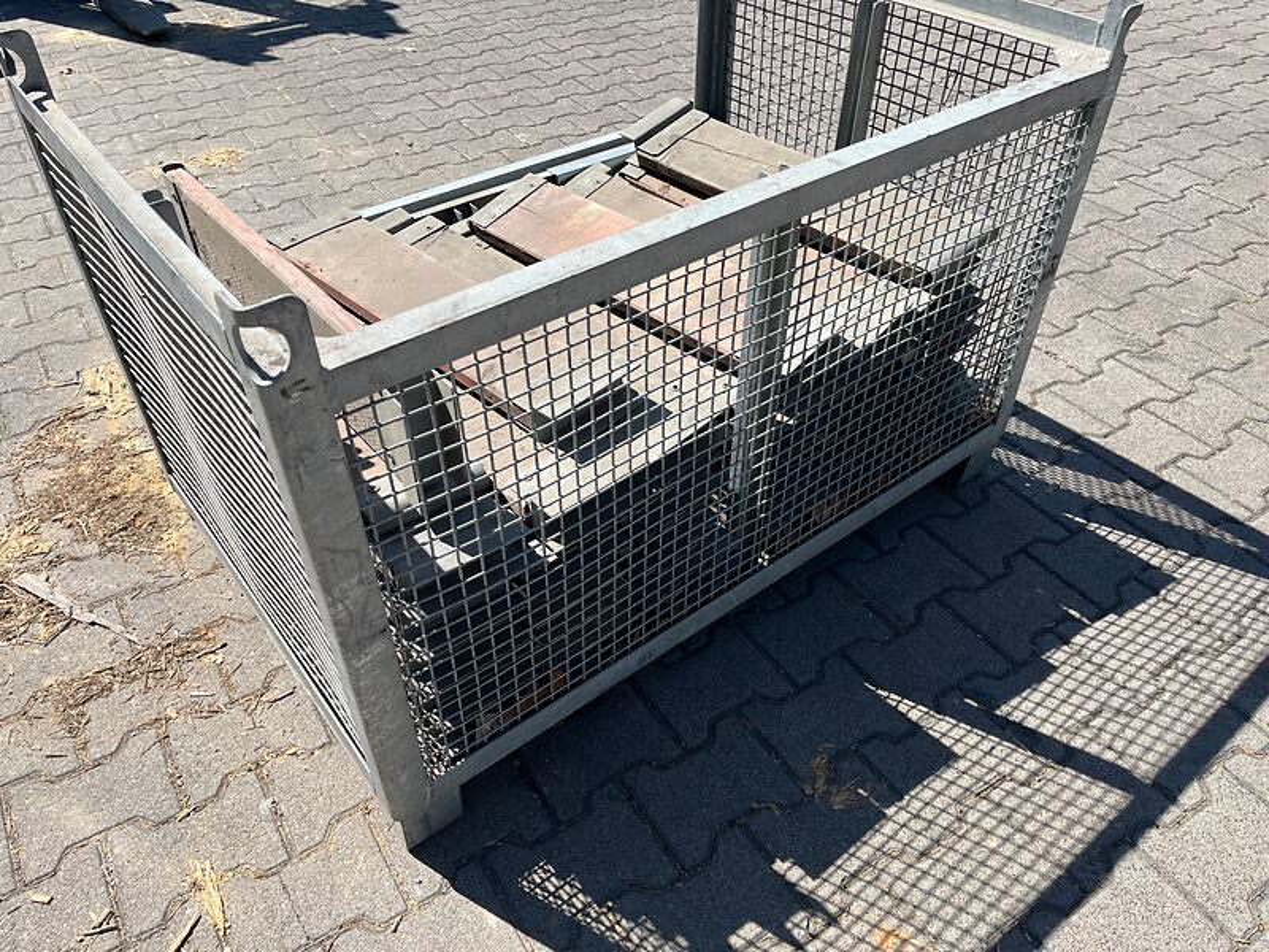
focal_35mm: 26
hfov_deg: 67.3
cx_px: 634
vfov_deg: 53.1
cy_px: 476
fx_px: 953
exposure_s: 1/2179
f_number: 1.6
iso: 50
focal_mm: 5.1
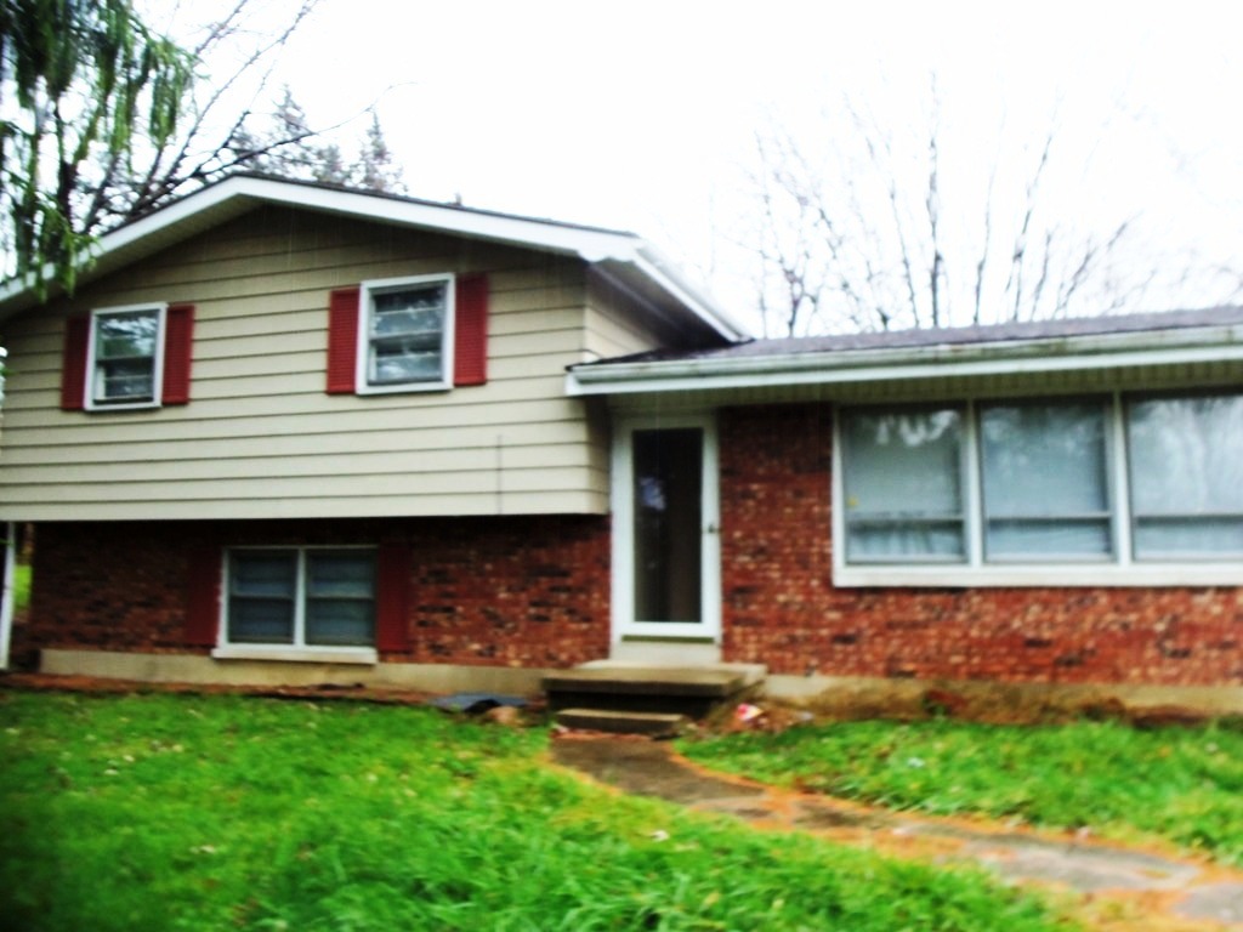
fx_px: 1041
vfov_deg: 48.2
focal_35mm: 29
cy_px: 466
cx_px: 622
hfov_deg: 61.7
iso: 80
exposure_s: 1/30
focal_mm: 5.2
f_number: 3.4
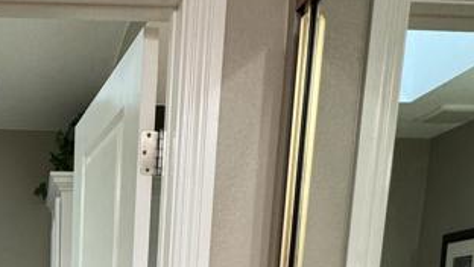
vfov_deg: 19.5
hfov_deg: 38.2
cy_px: 443
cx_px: 40
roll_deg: -0.8
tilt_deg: -10.1
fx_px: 629
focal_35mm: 50
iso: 200
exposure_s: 1/60
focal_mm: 2.22
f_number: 2.2
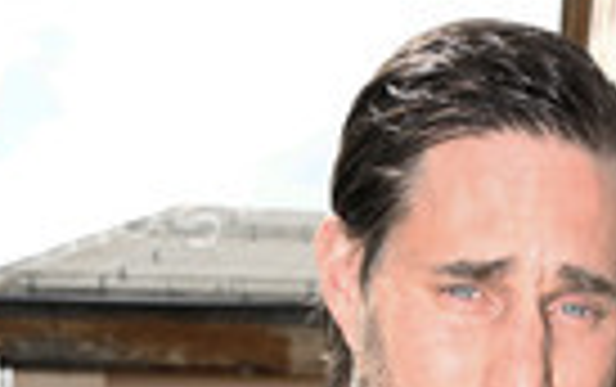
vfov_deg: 11.0
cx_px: 531
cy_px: 864
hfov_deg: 19.7
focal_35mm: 104
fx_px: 1748
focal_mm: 35
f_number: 8
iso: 125
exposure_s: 1/125
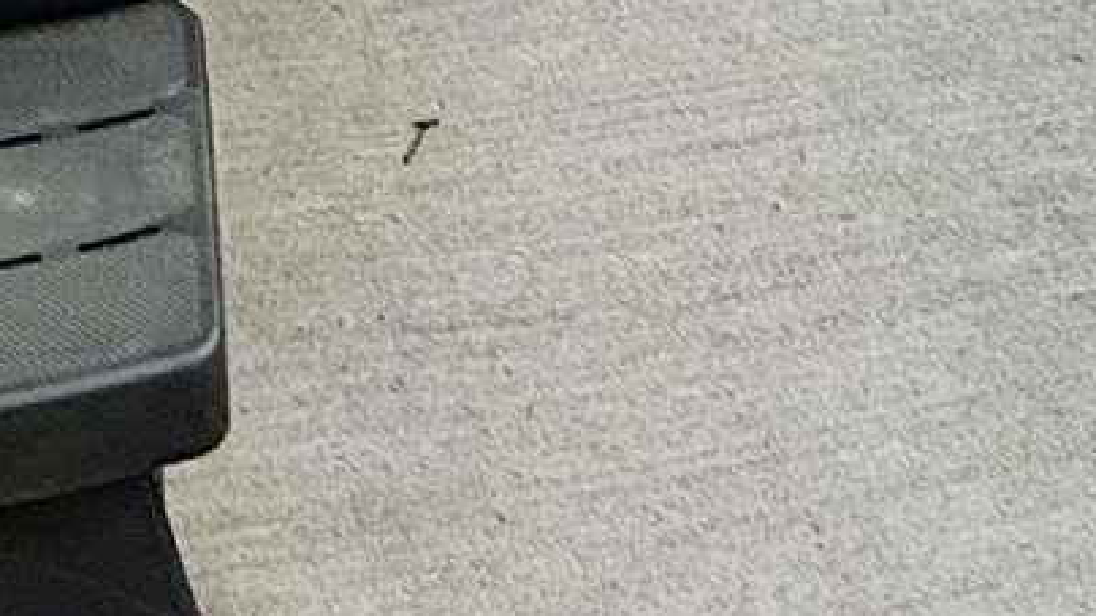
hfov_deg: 18.2
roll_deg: -0.3
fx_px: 3370
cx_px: 125
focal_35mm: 116
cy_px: -1609
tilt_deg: -8.3
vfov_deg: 7.9
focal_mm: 2.22
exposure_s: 1/830
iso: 64
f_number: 2.2
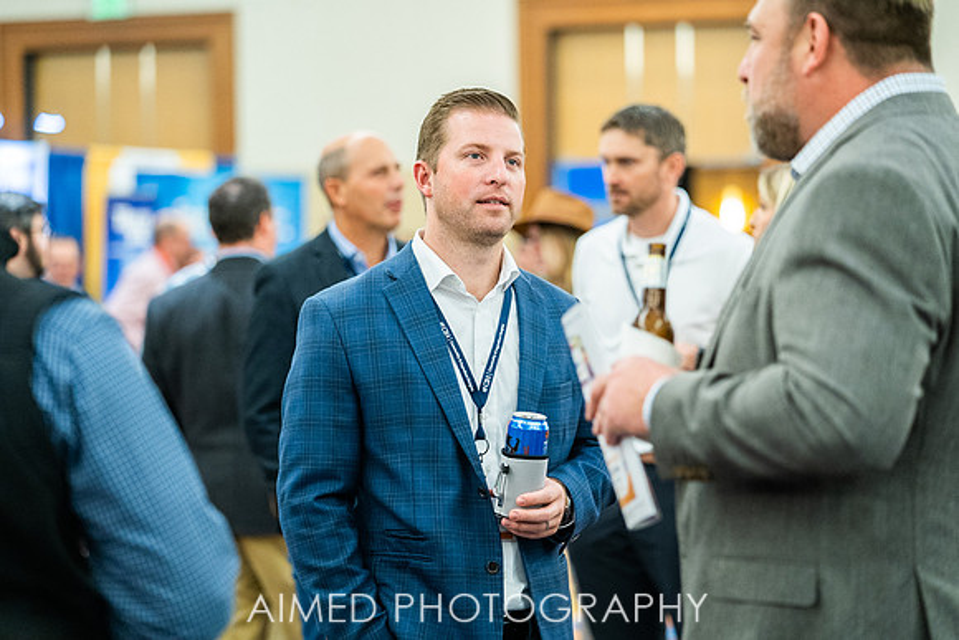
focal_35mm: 118
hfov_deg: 17.4
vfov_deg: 11.7
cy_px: 320
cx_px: 480
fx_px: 3135
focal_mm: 113
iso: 2500
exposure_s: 1/160
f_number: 2.8
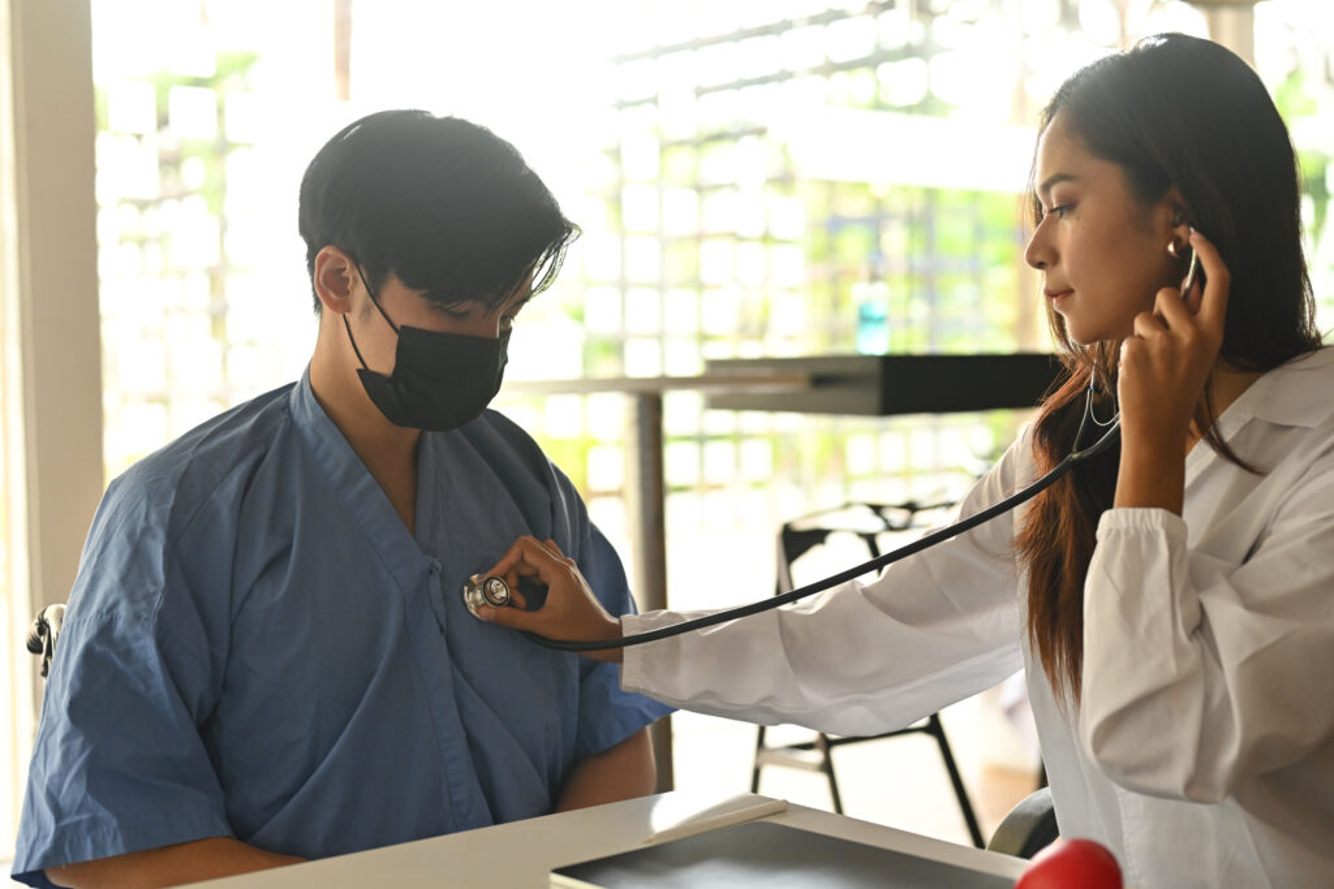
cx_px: 667
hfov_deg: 39.6
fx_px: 1853
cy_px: 444
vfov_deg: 27.0
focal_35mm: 50
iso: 500
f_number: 2.8
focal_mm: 50
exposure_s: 1/250
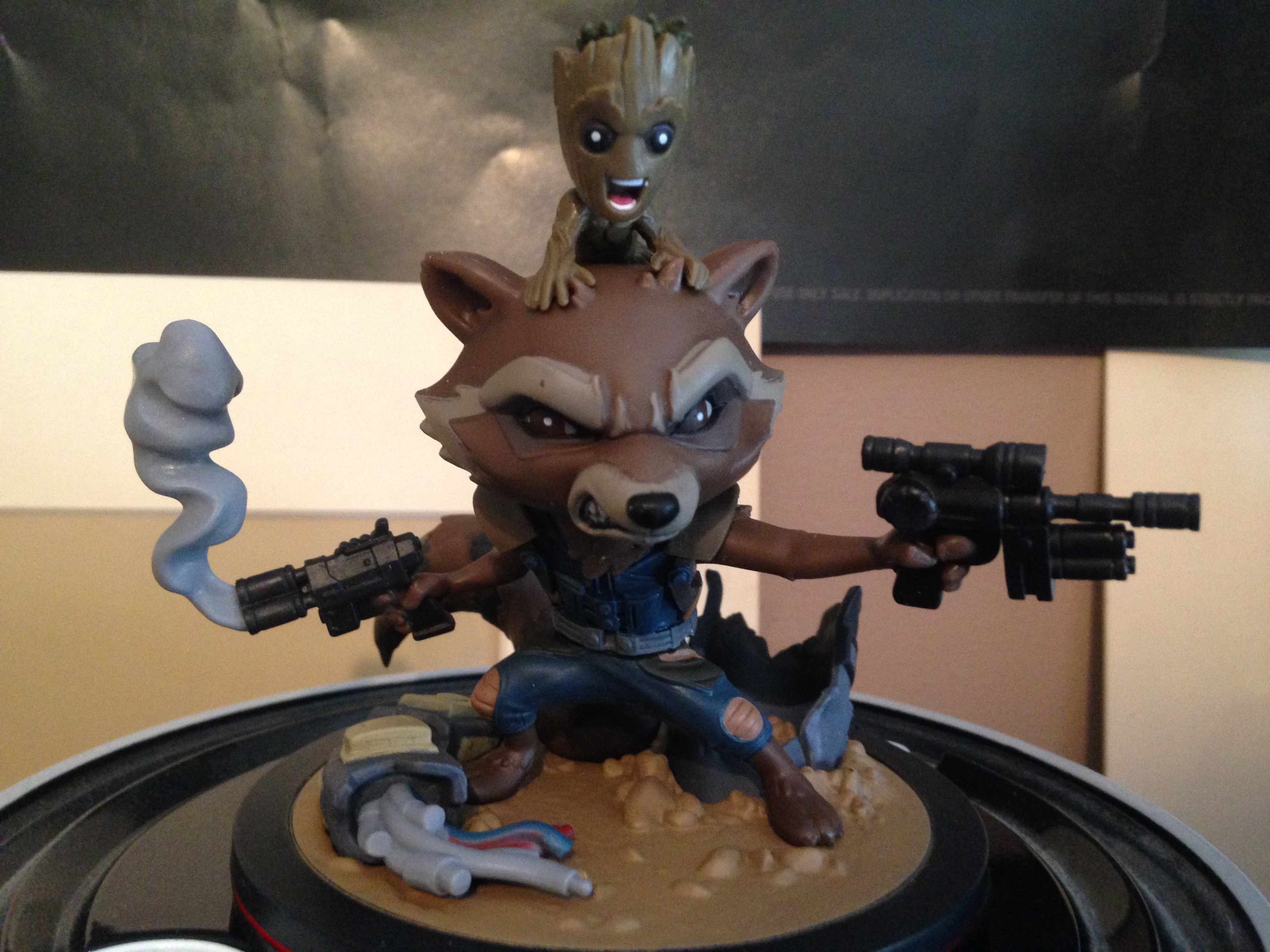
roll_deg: -0.9
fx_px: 1211
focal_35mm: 33
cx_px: 635
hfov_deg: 55.4
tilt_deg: -6.7
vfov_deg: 42.9
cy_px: 476
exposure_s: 1/17
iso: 320
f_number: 2.4
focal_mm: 4.12
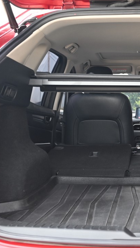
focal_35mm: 57
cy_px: 124
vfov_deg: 36.6
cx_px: 151
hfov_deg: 20.2
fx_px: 377
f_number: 5.6
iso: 400
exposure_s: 1/90
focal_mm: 24
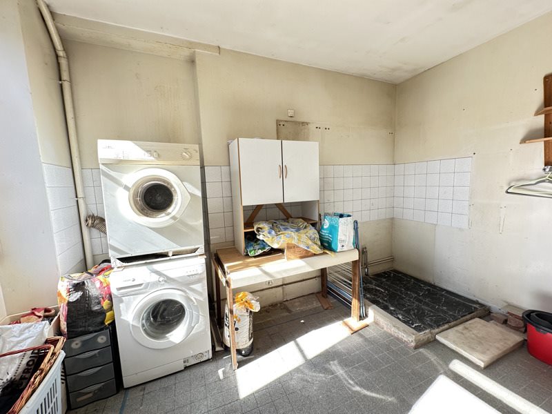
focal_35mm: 14
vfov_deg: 85.7
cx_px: 276
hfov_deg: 102.1
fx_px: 223
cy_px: 207
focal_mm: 2.22
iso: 100
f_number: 2.2
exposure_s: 1/99
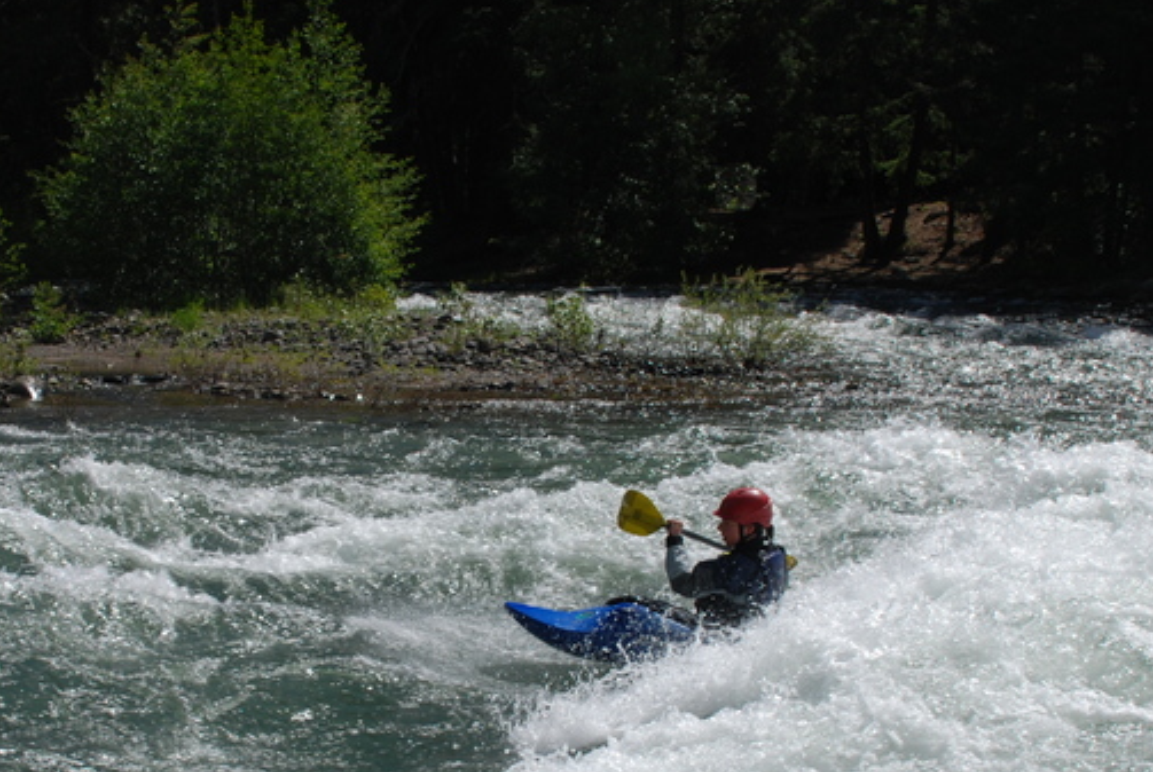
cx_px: 456
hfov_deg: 32.2
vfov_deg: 21.8
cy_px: 562
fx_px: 1989
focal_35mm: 62
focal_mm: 26
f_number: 9
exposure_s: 1/320
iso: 125
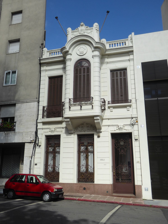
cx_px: 84
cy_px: 112
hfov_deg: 44.2
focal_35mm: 32
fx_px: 207
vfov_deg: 56.8
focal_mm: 5.4
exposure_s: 1/800
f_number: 3.5
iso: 80
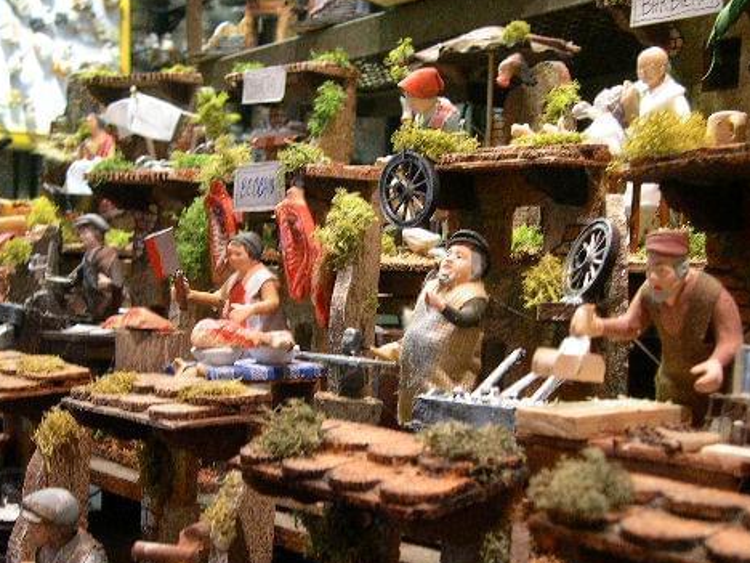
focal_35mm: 52
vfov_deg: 27.9
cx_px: 348
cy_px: 354
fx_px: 1127
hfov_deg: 36.8
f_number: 2.8
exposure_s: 1/30
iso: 400
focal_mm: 8
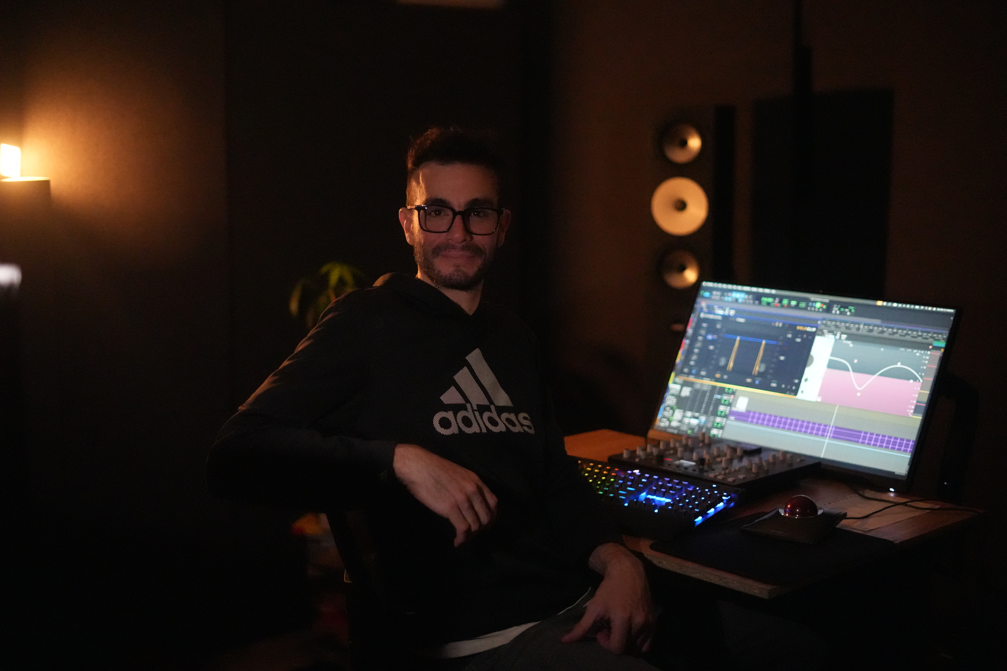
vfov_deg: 27.0
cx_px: 504
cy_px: 336
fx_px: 1399
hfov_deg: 39.6
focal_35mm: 50
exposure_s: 1/500
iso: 20000
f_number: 1.8
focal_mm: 50
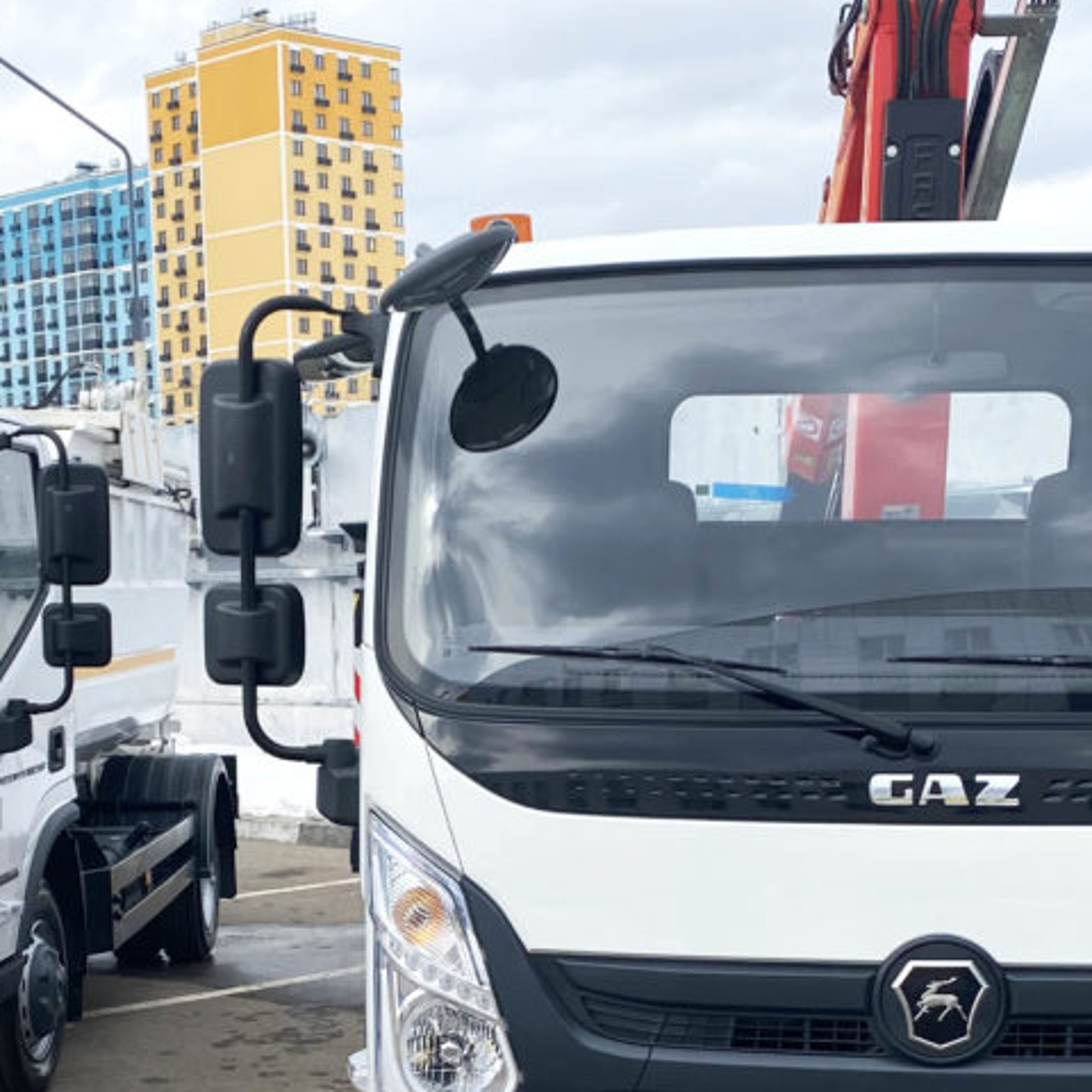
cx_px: 421
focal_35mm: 49
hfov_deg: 34.5
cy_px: 676
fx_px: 1749
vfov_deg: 34.5
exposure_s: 1/3040
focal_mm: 4.25
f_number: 1.8
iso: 32
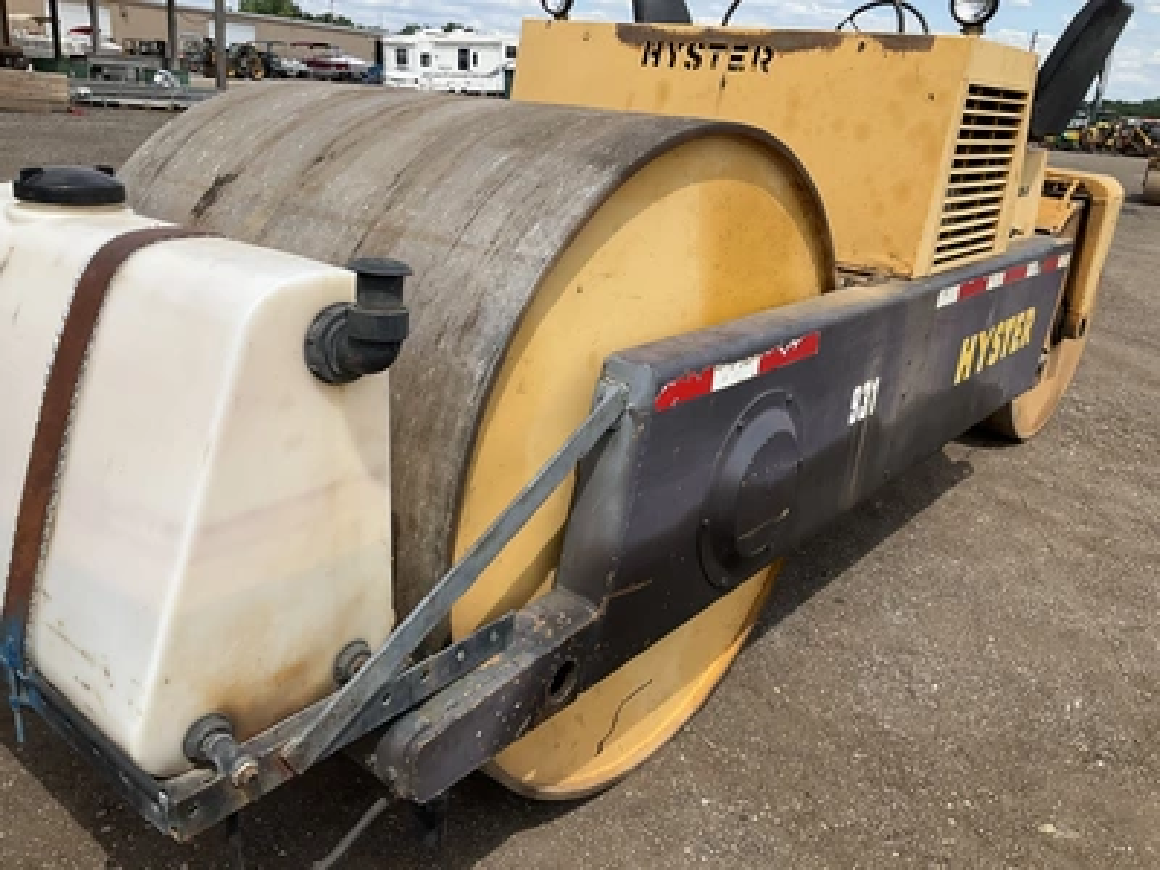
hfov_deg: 61.7
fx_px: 972
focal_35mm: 29
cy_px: 435
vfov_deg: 48.2
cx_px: 580
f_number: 1.8
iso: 25
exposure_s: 1/1675
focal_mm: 3
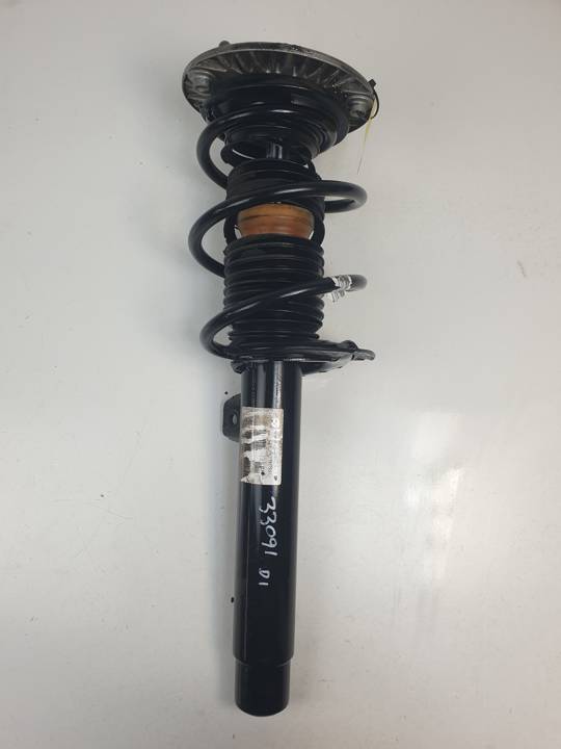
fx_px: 562
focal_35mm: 26
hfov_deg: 53.1
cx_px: 280
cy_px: 374
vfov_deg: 67.3
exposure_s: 1/243
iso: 50
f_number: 2.4
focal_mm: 4.3
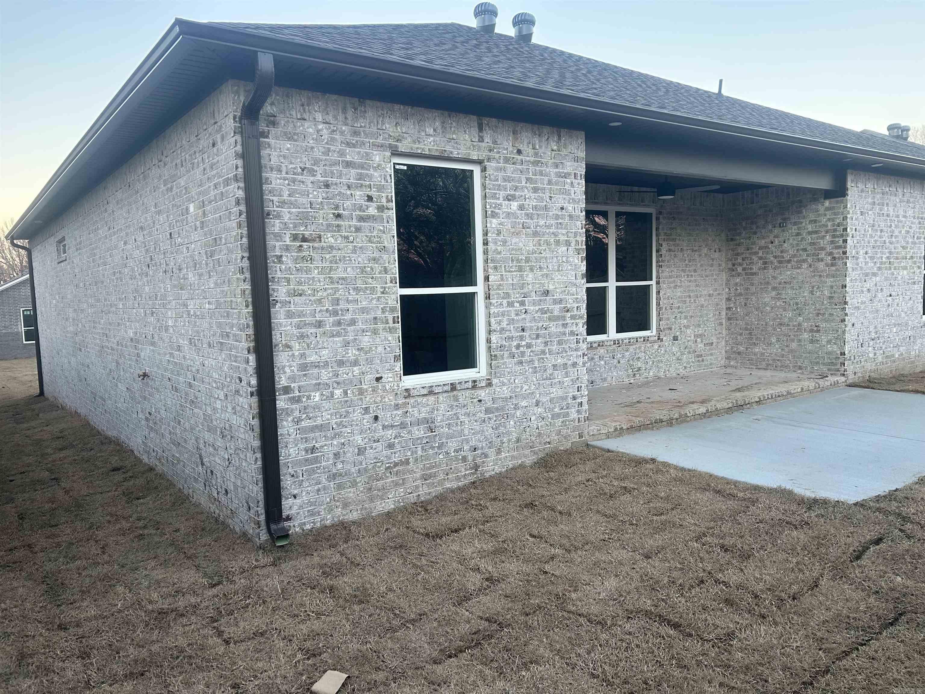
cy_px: 347
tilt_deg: -5.8
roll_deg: +1.7
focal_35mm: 26
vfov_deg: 53.1
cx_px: 462
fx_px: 695
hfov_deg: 67.3
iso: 100
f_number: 1.5
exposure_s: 1/121
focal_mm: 5.7
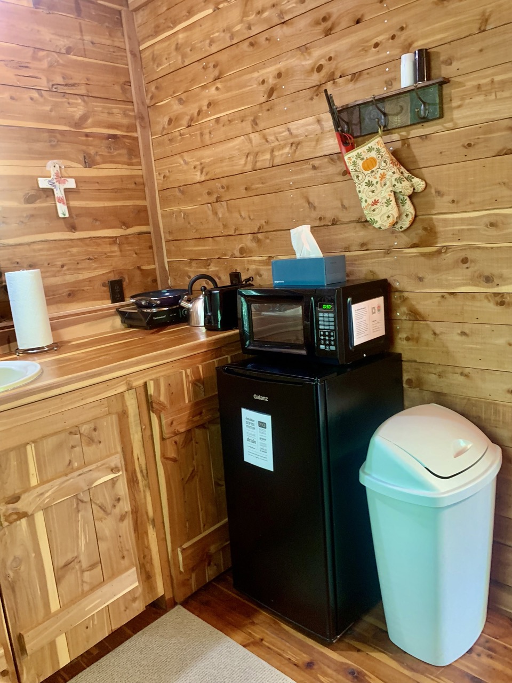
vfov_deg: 67.3
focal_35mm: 26
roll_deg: +5.5
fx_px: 513
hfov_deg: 53.1
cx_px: 256
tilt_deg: -10.4
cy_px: 342
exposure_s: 1/30
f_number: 1.8
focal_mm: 4.25
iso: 500
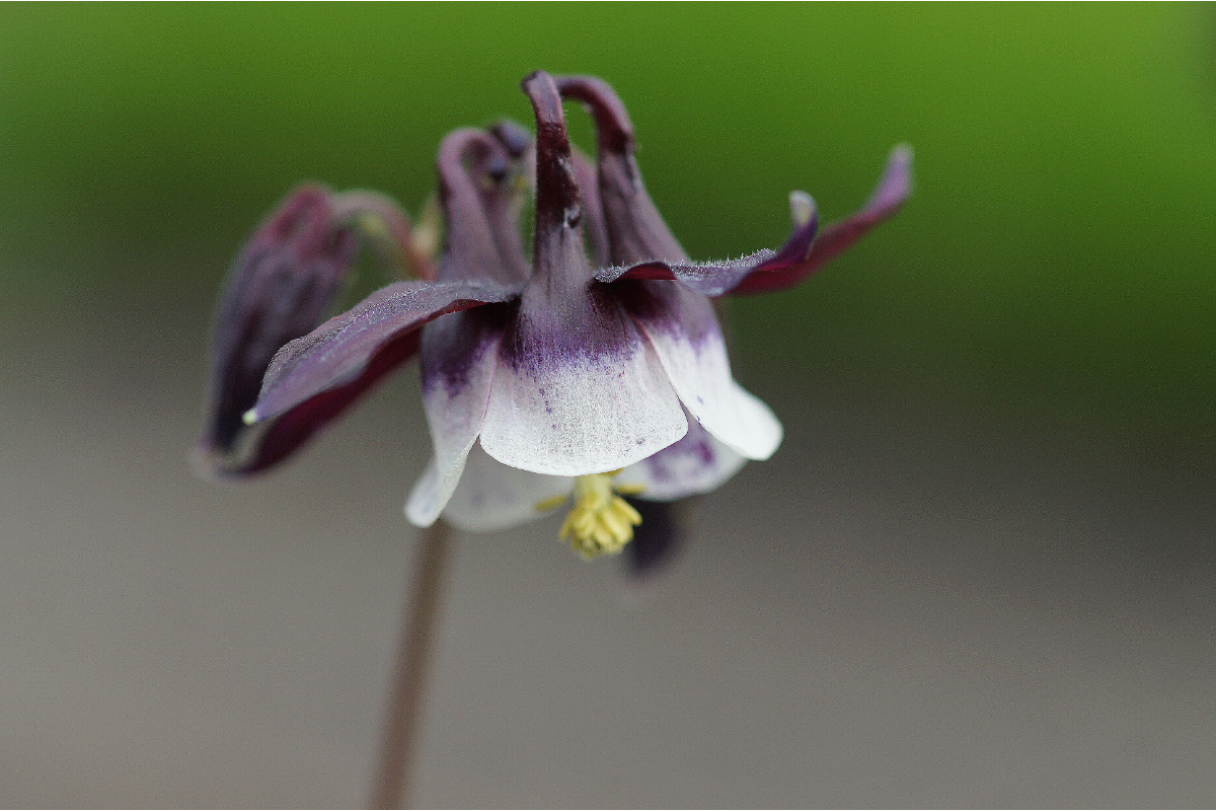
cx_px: 608
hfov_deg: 13.7
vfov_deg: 9.1
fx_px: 5066
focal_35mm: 150
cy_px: 406
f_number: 4
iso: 160
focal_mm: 100
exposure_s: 1/160
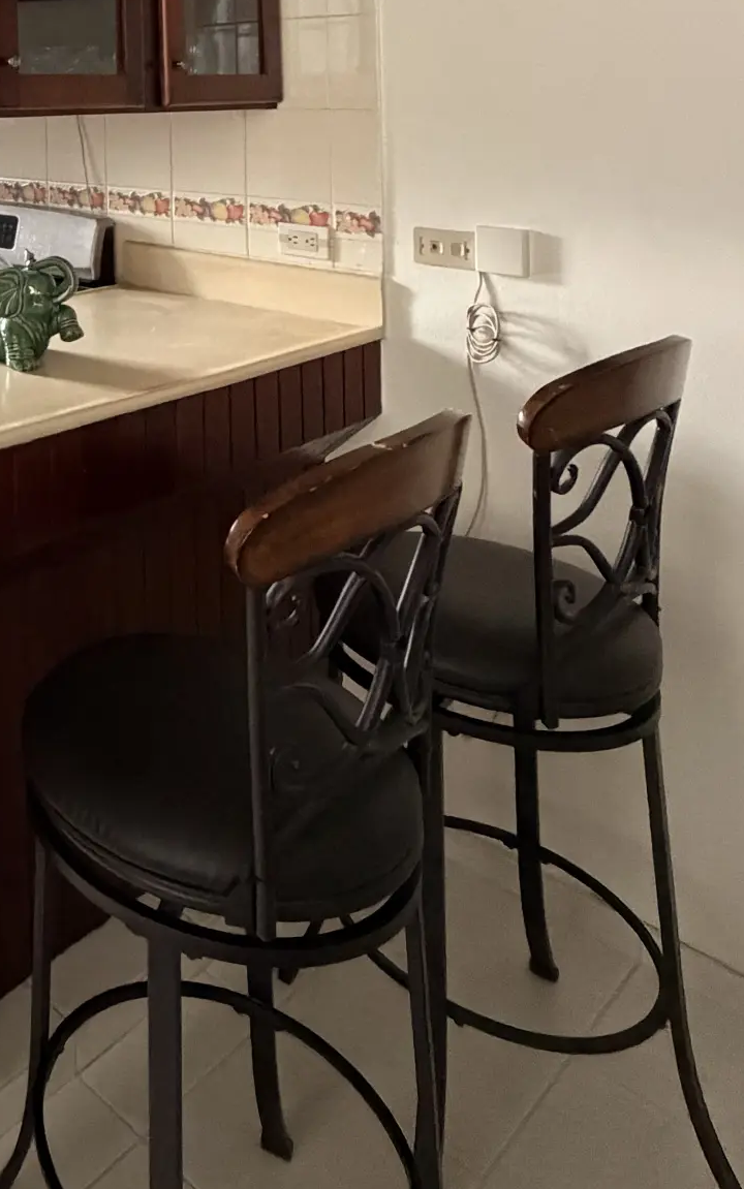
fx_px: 1070
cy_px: 61
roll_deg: +0.5
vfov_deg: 49.8
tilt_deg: +2.2
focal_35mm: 33
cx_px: -162
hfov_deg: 31.6
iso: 800
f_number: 2.2
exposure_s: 1/60
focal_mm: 2.22
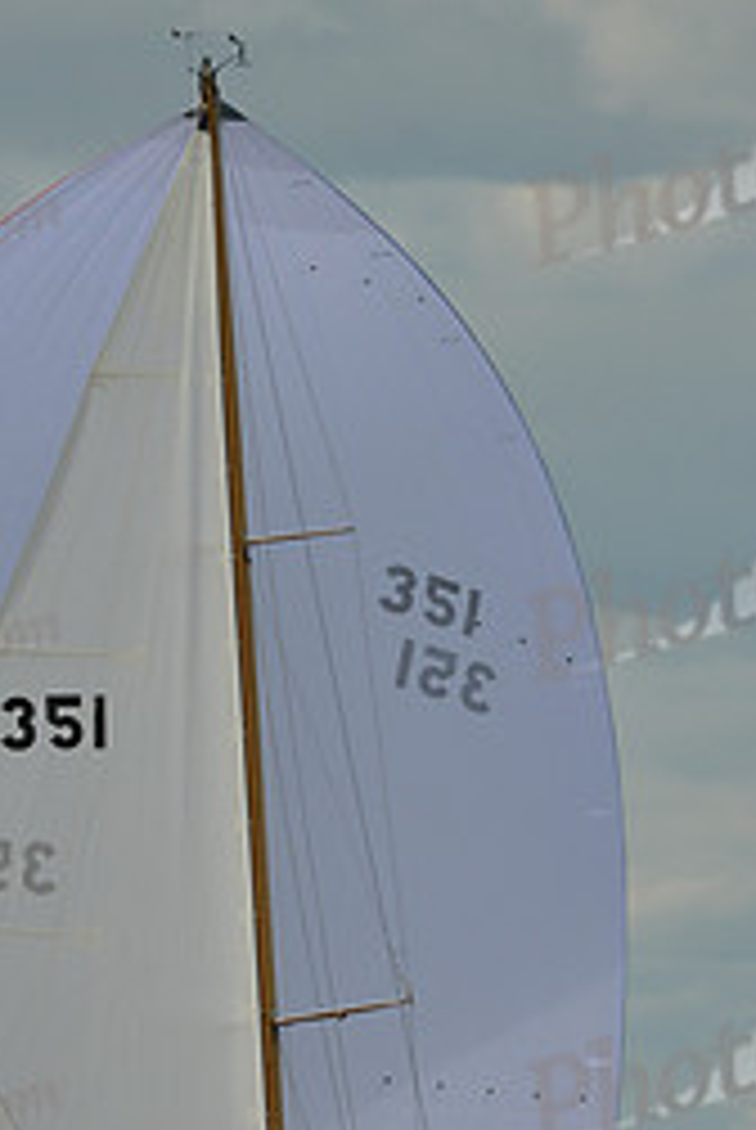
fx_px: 22490
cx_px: 295
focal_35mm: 716
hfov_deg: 1.9
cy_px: 864
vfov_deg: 2.9
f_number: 10
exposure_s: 1/1250
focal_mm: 310
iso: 400
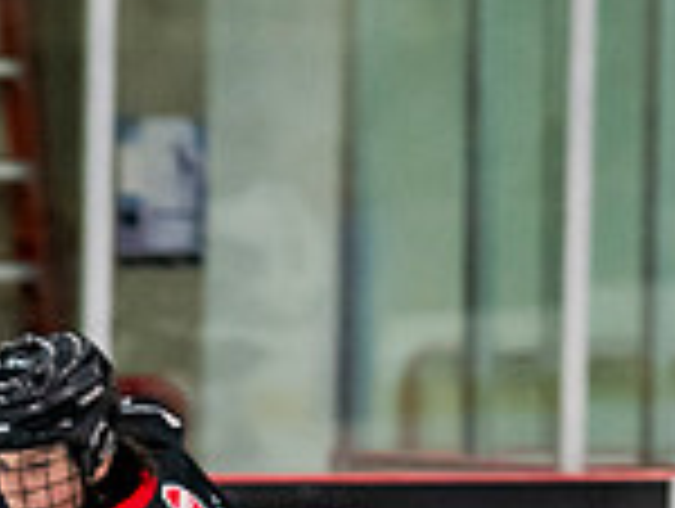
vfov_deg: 2.2
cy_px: 958
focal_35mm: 668
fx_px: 13047
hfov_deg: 3.0
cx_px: -418
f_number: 3.2
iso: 2000
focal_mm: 120
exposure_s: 1/640
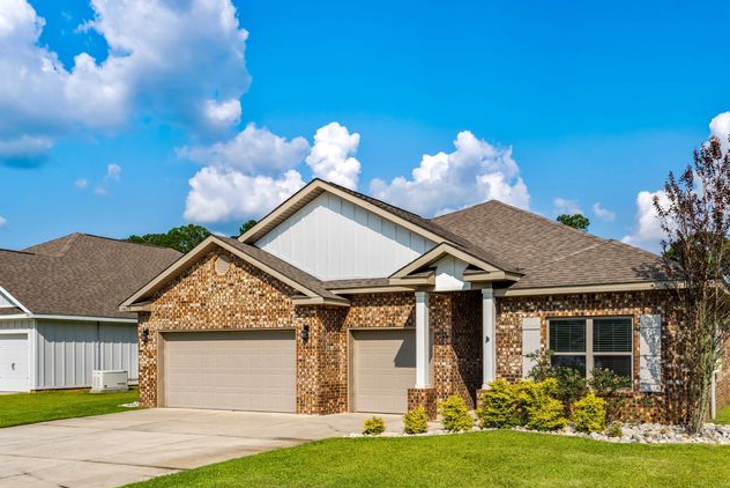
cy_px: 350
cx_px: 429
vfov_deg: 38.2
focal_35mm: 34
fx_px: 690
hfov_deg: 55.5
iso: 100
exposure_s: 1/60
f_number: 8
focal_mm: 21
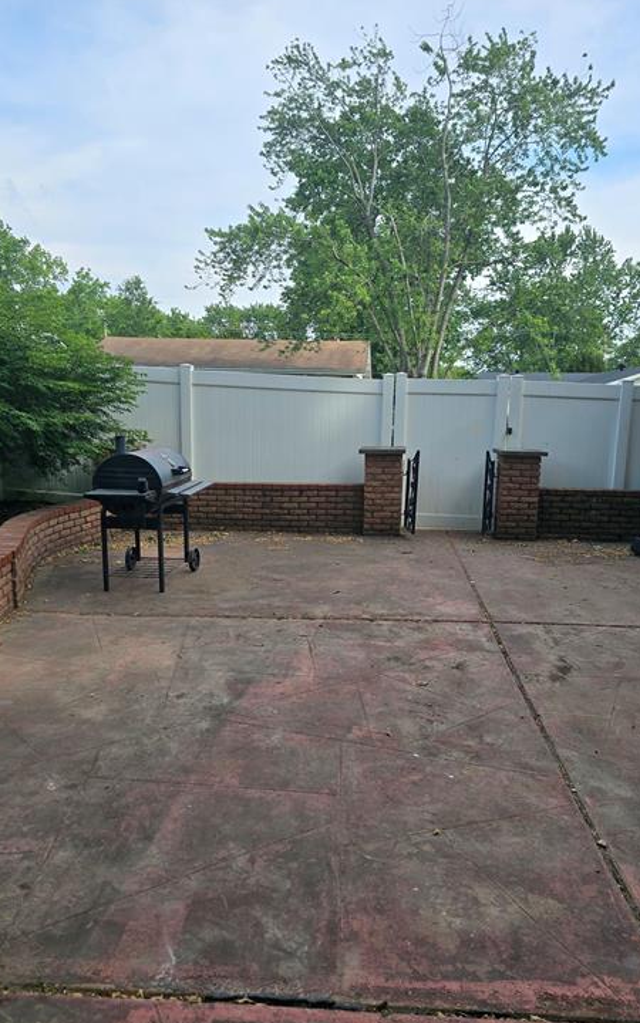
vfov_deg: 70.4
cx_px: 330
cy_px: 533
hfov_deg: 47.6
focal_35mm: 26
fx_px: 726
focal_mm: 6.3
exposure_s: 1/357
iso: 12
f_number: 1.7
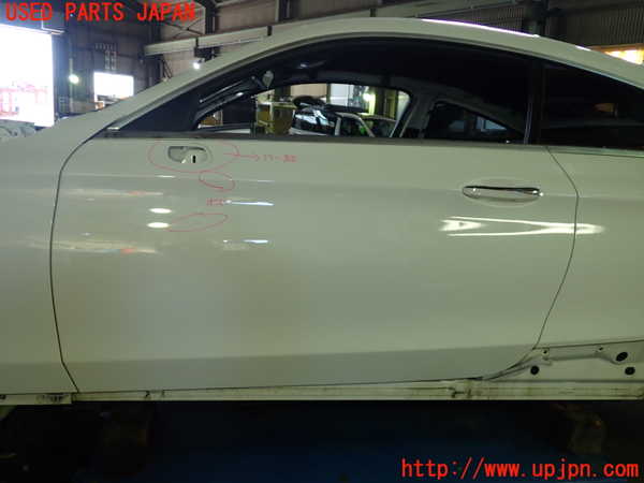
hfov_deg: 60.0
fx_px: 558
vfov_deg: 46.8
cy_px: 242
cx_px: 322
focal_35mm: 30
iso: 160
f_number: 2.3
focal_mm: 5.4
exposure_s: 1/60
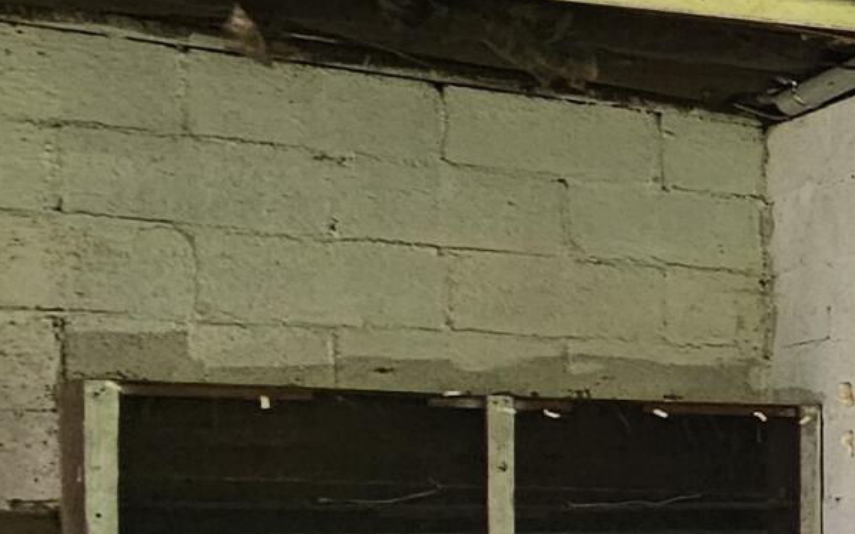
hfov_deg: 14.5
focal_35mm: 69
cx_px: 2133
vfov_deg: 18.4
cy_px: 528
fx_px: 1607
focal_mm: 2.2
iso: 125
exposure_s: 1/60
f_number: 2.2
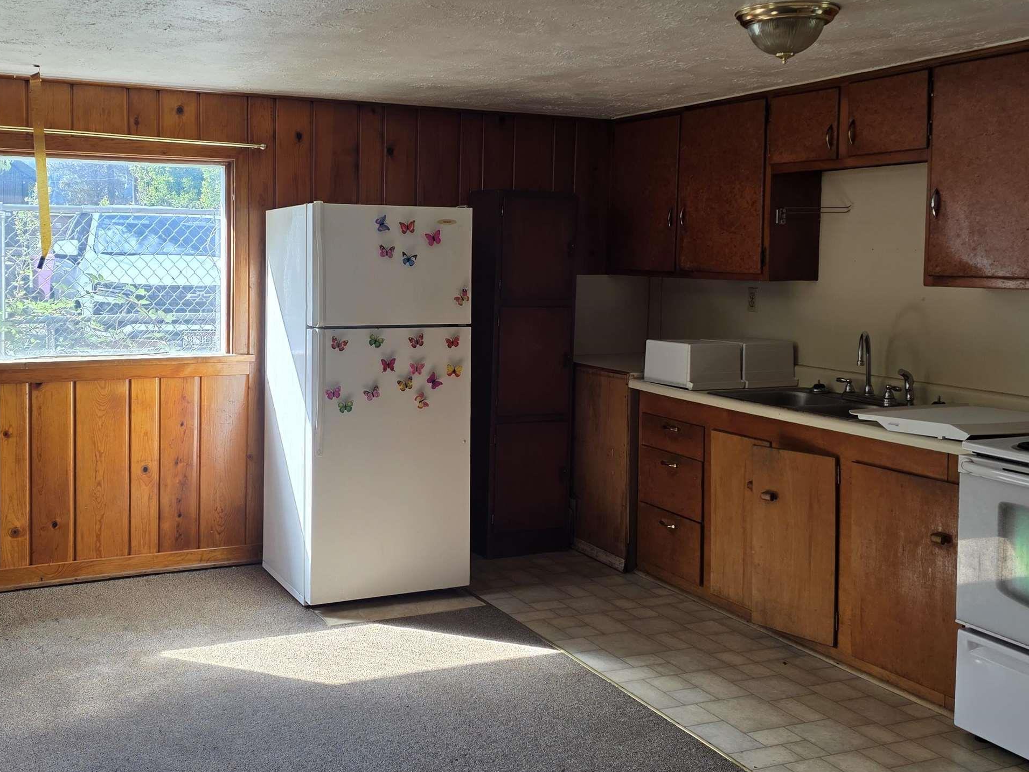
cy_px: 322
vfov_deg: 38.5
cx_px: 426
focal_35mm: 37
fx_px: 1100
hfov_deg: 49.9
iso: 50
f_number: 1.7
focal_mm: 6.3
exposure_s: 1/180
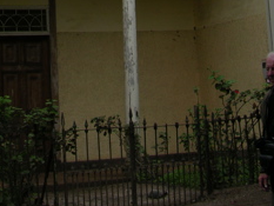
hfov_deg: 20.3
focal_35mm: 96
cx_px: 80
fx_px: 760
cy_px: -157
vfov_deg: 13.8
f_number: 4.5
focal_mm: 8.9
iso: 50
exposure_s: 1/130
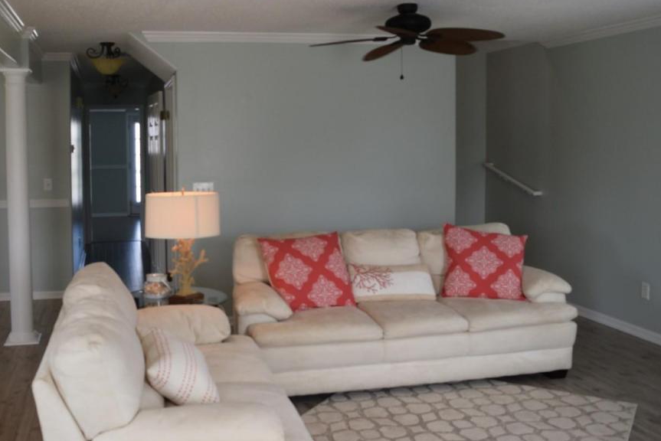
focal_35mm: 36
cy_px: 176
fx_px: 661
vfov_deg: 36.8
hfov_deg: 52.5
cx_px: 243
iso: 400
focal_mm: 18
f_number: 5
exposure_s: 1/100
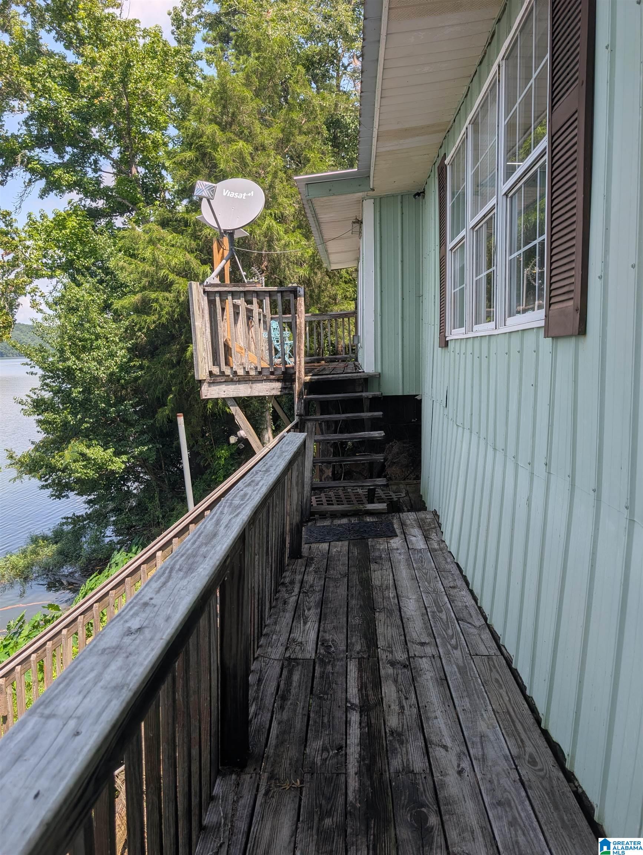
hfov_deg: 56.9
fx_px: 593
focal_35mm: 24
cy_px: 428
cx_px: 322
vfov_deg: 71.5
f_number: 1.68
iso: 20
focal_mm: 6.9
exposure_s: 1/3968
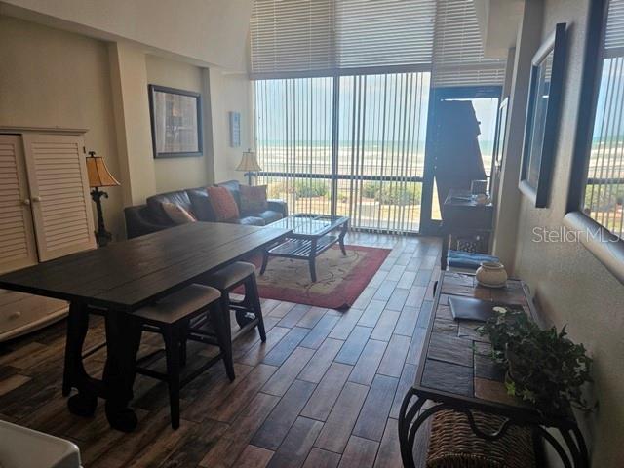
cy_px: 234
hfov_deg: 73.9
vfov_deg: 58.9
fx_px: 415
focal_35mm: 23
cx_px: 312
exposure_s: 1/207
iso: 125
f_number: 1.8
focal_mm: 5.4
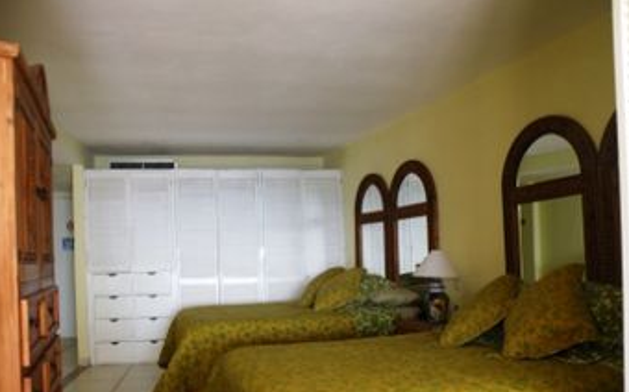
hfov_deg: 61.2
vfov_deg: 40.2
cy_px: 250
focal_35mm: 31
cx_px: 331
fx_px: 531
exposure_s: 1/59.8
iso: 149
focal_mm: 4.7
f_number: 2.8
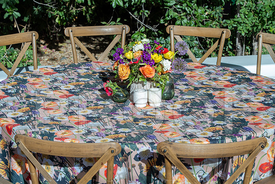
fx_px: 802
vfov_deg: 13.0
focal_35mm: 105
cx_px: 138
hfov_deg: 19.5
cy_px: 92
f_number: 9
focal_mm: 105
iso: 250
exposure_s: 1/320
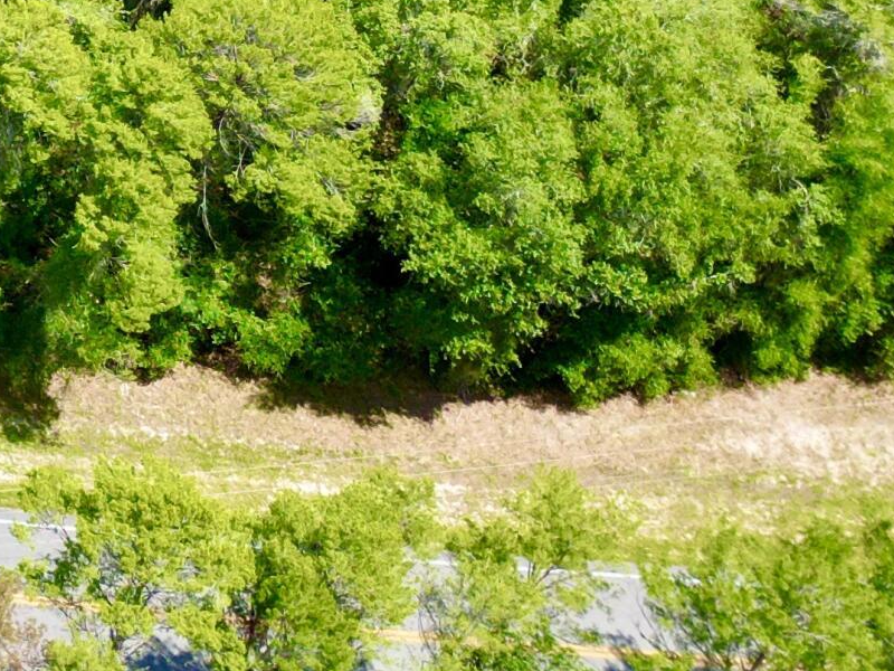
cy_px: -467
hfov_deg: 17.3
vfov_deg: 14.7
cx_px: -769
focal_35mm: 90
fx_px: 2324
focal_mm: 6.72
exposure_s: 1/1600
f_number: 1.7
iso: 110
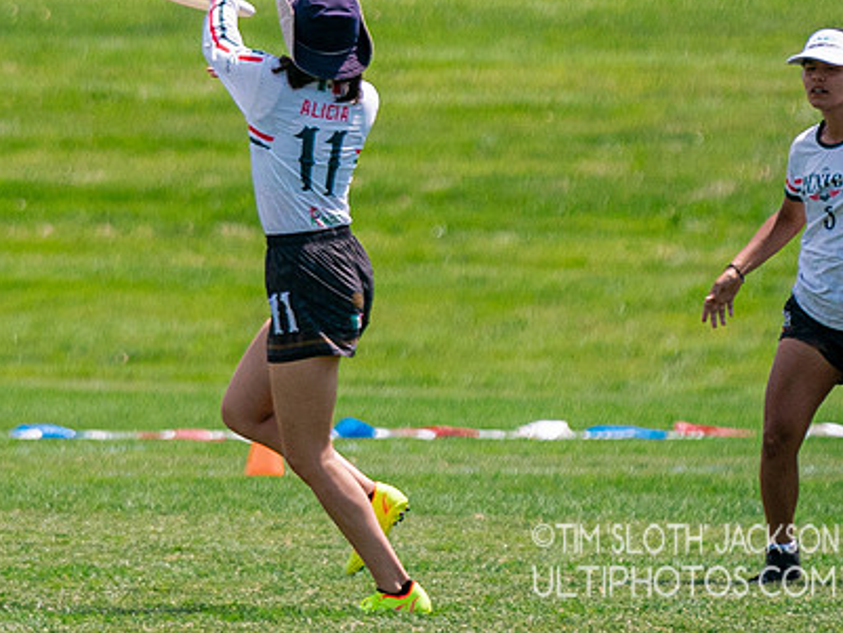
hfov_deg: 2.9
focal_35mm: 694
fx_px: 16906
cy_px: 145
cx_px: 84
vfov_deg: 2.1
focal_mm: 200
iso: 500
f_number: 3.2
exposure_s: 1/8000
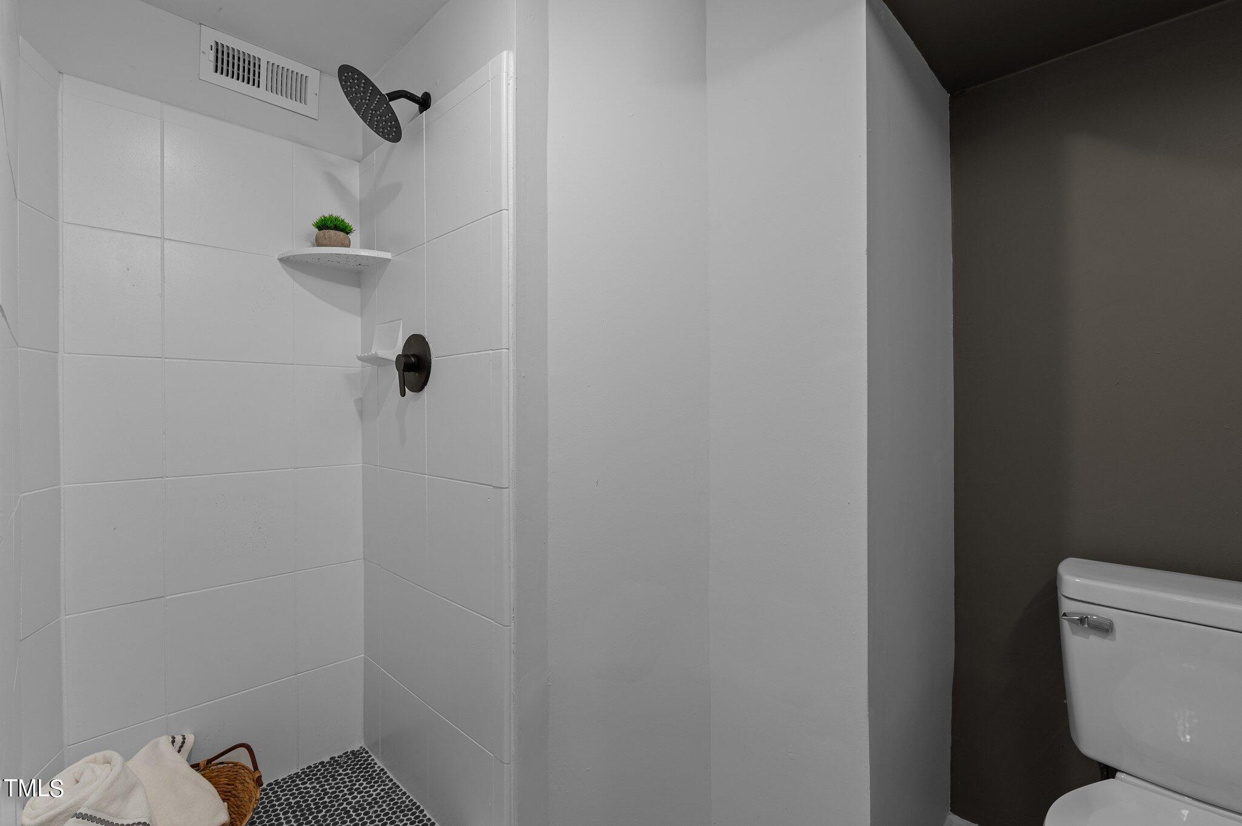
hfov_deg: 100.4
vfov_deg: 77.2
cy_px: 413
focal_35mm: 15
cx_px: 621
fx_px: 517
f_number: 6.3
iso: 400
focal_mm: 15
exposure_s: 1/13
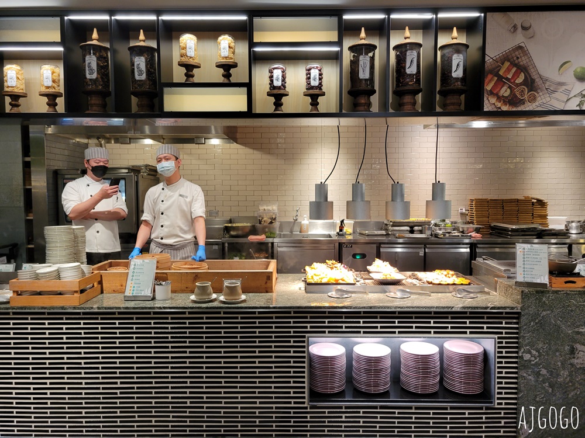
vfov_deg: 53.1
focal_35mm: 26
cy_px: 219
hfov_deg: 67.3
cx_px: 292
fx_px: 439
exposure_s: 1/60
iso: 160
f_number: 1.8
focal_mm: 5.4
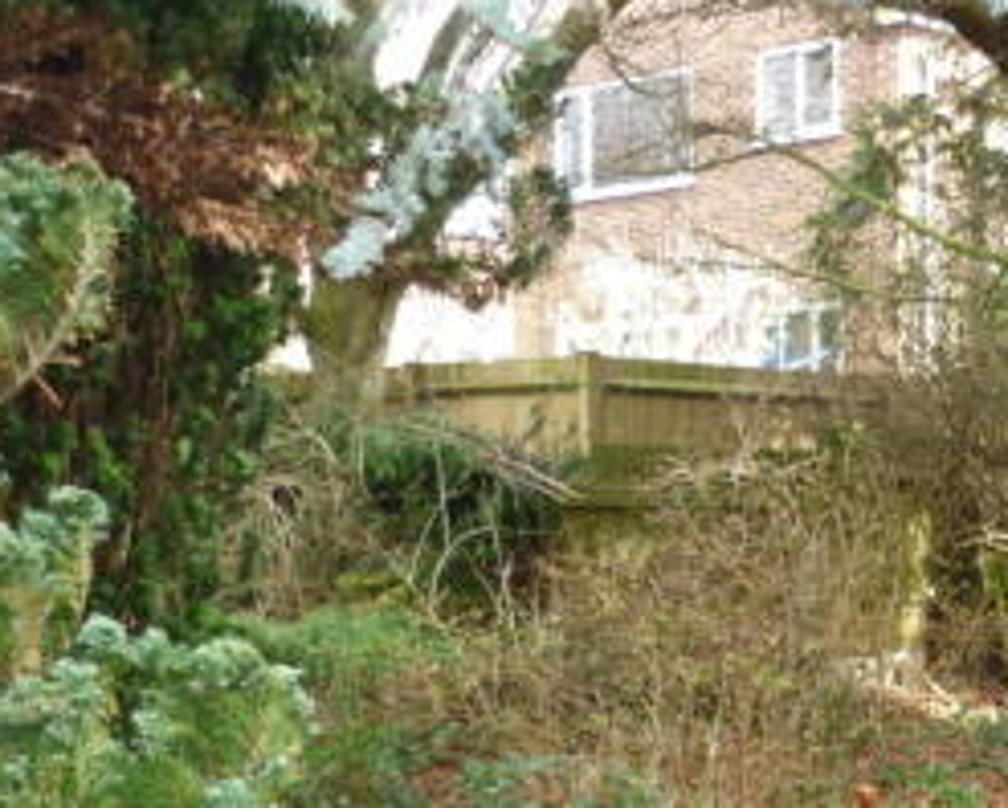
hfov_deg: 23.5
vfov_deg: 19.4
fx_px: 2269
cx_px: 1100
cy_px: 888
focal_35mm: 76
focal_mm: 5.5
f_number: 2.8
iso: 200
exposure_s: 1/100
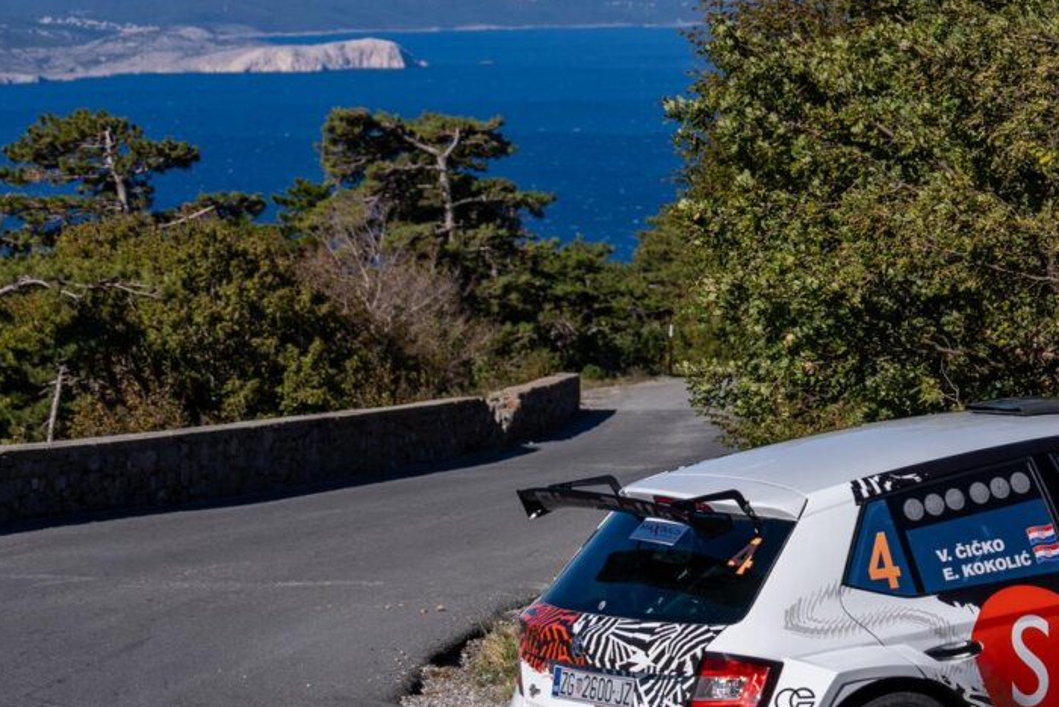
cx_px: 1034
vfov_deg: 9.7
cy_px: 571
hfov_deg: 14.3
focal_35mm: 141
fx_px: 4148
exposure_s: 1/2000
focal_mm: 54
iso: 100
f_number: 4
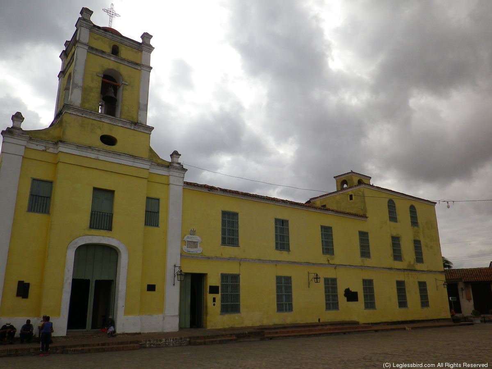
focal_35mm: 28
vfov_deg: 49.7
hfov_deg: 63.4
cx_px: 246
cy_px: 184
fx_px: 398
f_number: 8.3
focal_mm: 5
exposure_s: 1/250
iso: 80
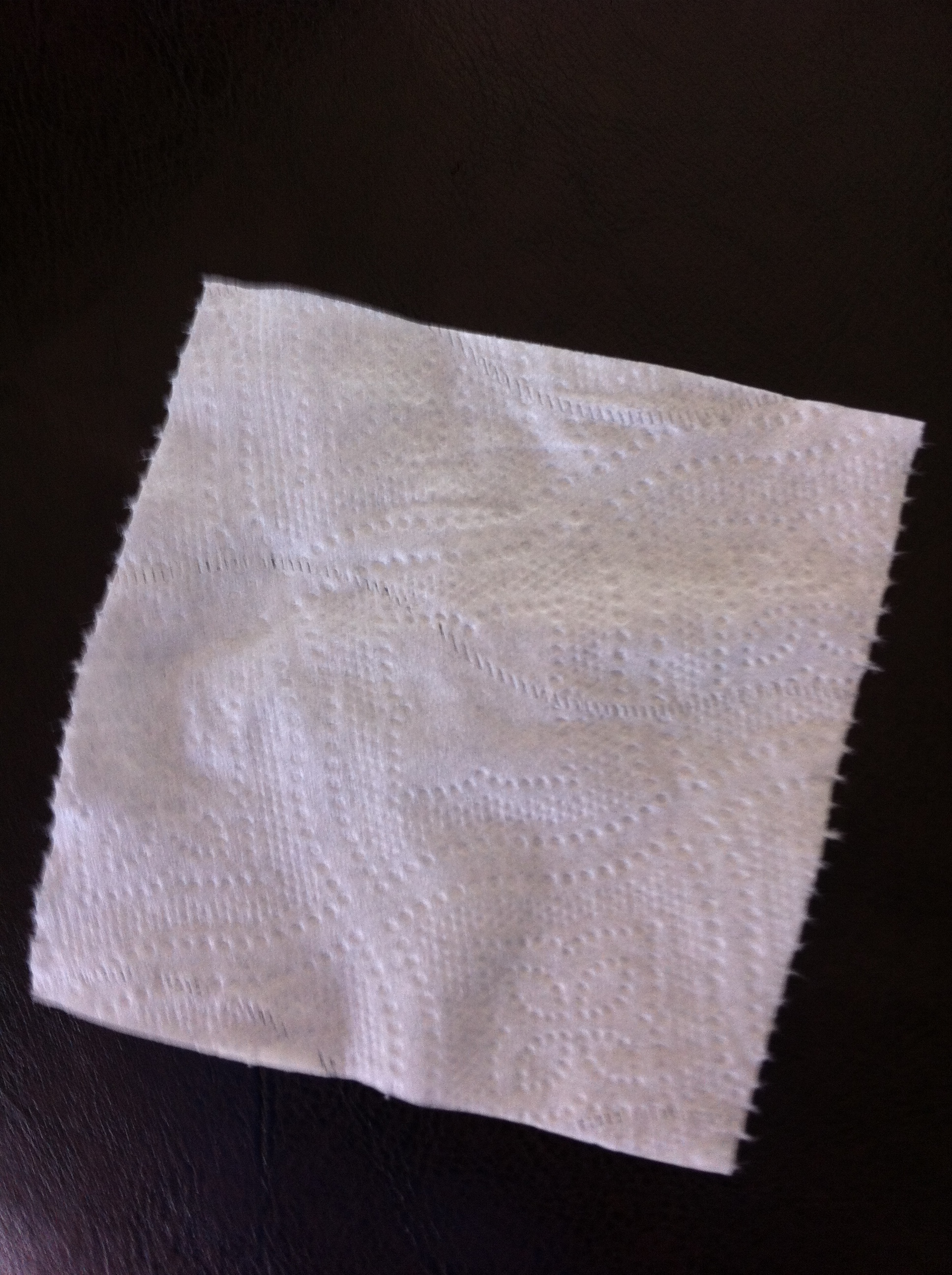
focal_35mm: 35
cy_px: 638
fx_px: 1287
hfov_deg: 40.6
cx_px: 476
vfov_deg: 52.7
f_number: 2.8
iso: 100
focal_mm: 3.85
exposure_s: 1/15
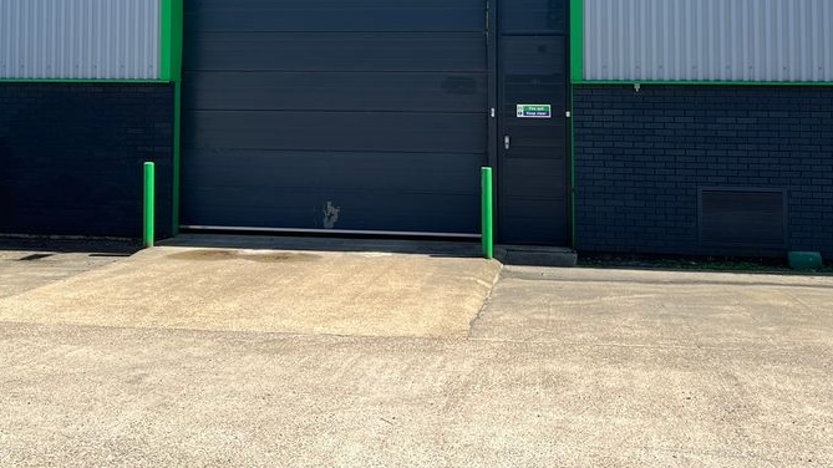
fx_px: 1038
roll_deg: +0.4
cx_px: 417
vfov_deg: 24.5
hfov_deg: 43.7
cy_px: 28
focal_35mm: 47
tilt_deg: +1.0
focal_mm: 5.1
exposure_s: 1/1802
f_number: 1.6
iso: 50
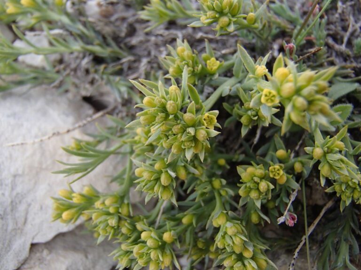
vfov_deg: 38.7
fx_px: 386
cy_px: 135
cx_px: 180
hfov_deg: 50.1
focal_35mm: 37
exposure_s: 1/160
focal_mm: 6.64
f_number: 4.7
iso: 160
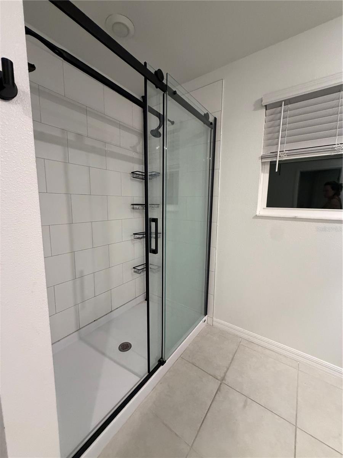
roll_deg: -1.3
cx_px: 172
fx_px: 185
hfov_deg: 85.7
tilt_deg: -7.8
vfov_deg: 102.1
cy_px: 229
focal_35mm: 14
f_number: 2.2
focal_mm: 2.22
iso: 400
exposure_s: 1/60
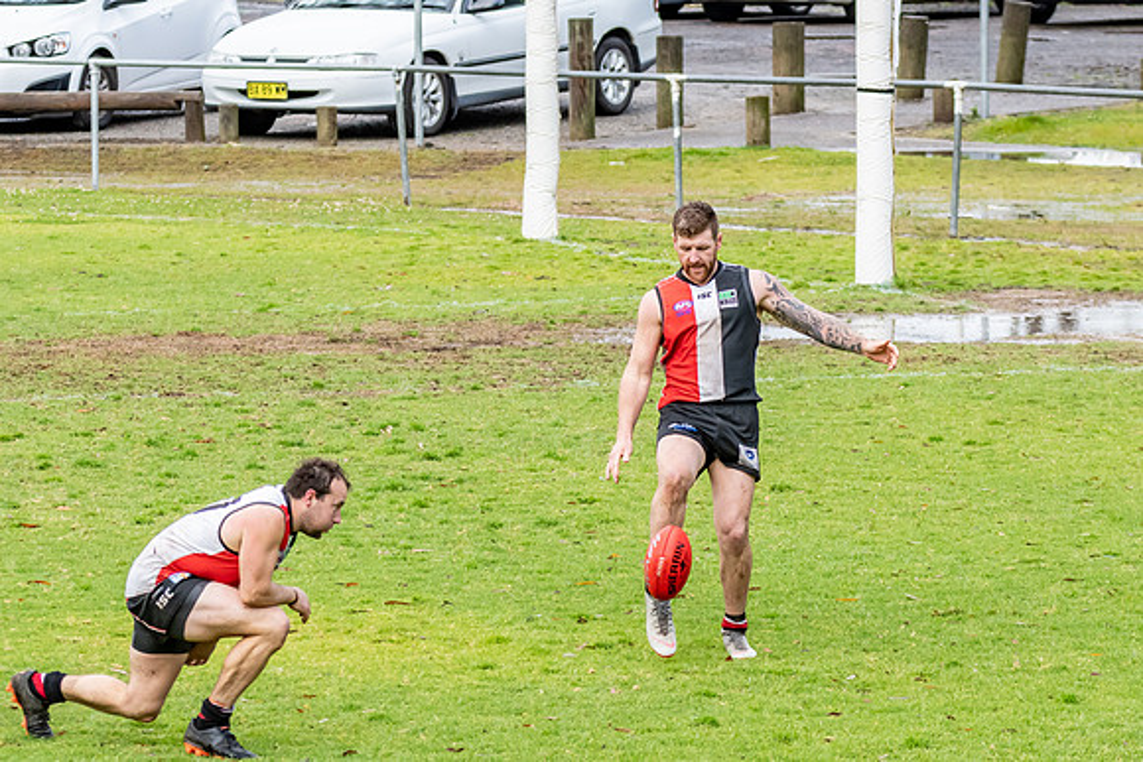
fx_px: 10052
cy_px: 471
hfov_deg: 6.5
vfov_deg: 4.3
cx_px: 707
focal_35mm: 317
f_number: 7.1
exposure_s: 1/2000
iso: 1250
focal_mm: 150
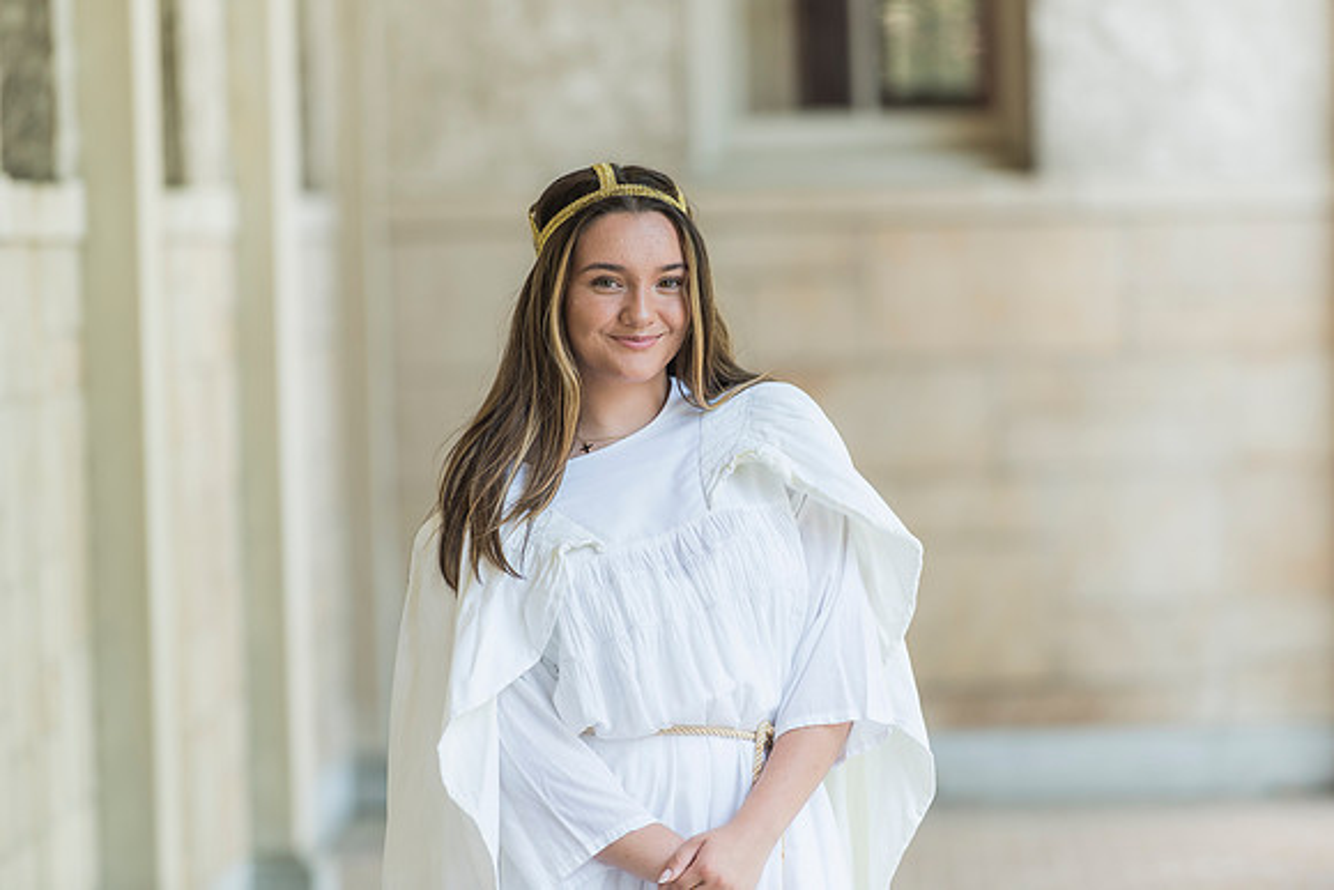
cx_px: 681
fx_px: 7565
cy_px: 436
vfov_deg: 6.7
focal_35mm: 204
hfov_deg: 10.1
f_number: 3.5
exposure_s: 1/200
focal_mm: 200
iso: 320
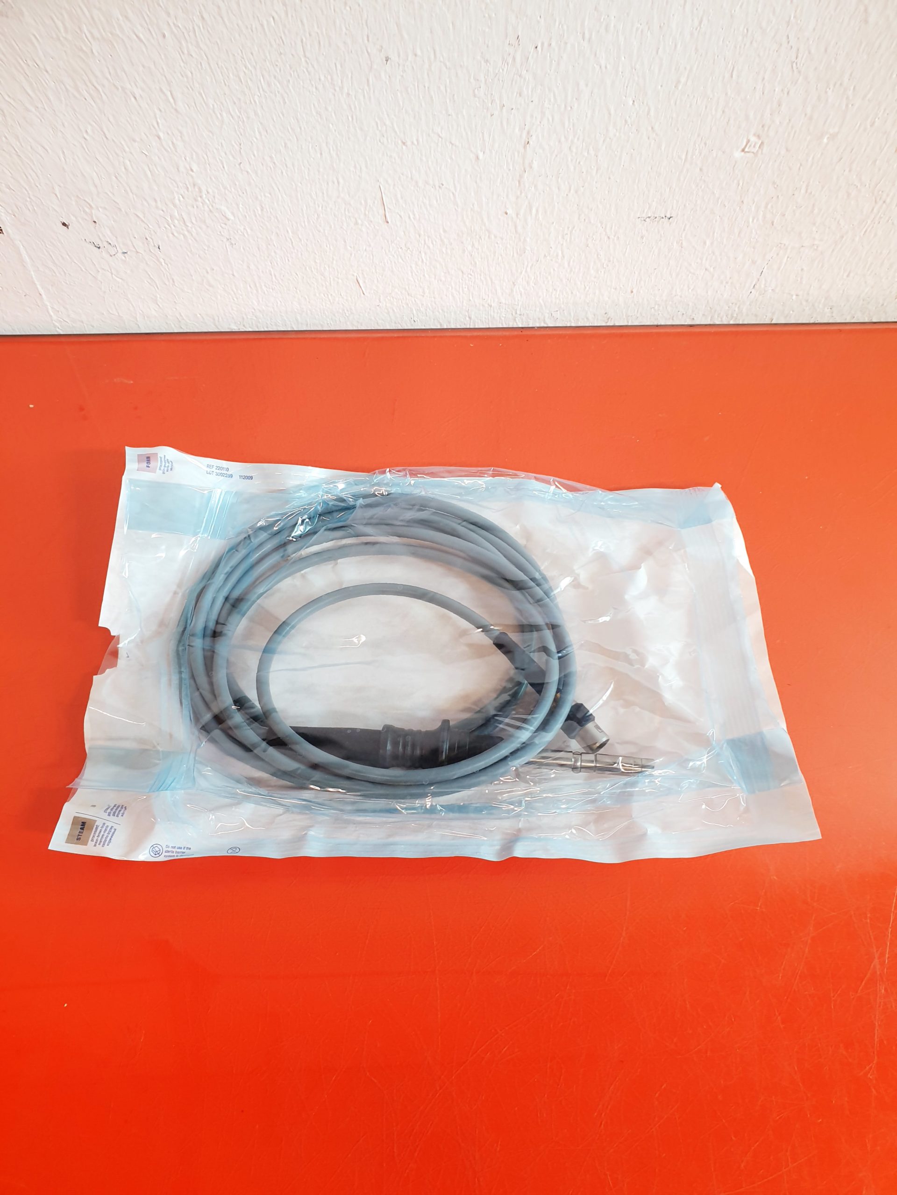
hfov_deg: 53.1
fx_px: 898
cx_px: 448
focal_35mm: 26
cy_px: 598
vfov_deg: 67.3
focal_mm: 4.3
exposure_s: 1/50
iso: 100
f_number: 2.4
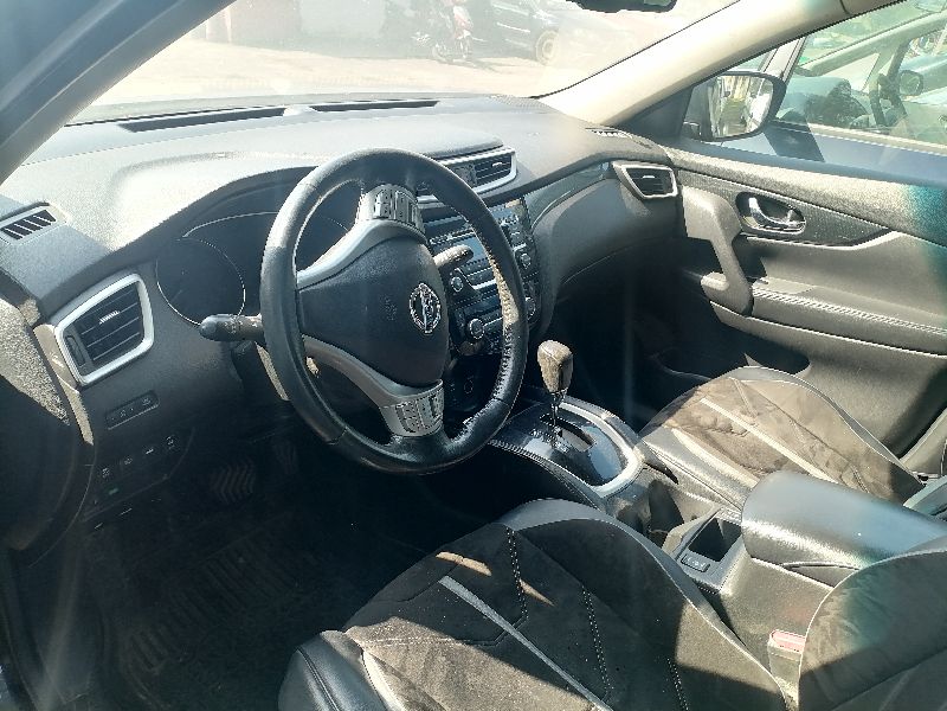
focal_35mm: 26
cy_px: 356
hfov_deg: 67.3
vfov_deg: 53.1
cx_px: 474
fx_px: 711
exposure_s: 1/108
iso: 50
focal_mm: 4.25
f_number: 1.8
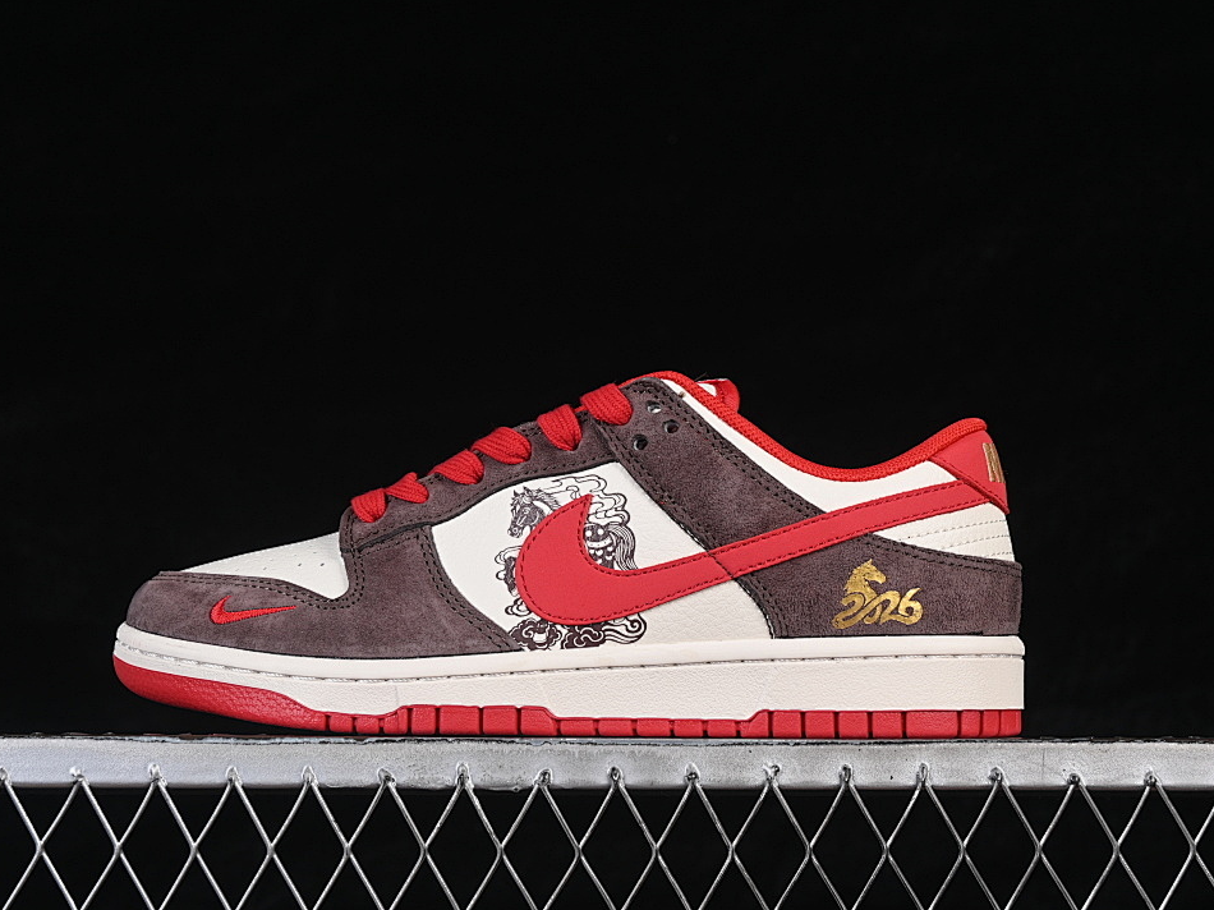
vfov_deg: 18.0
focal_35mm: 82
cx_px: 574
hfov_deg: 23.8
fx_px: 2875
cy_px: 452
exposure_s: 1/80
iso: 160
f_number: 8
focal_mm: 50
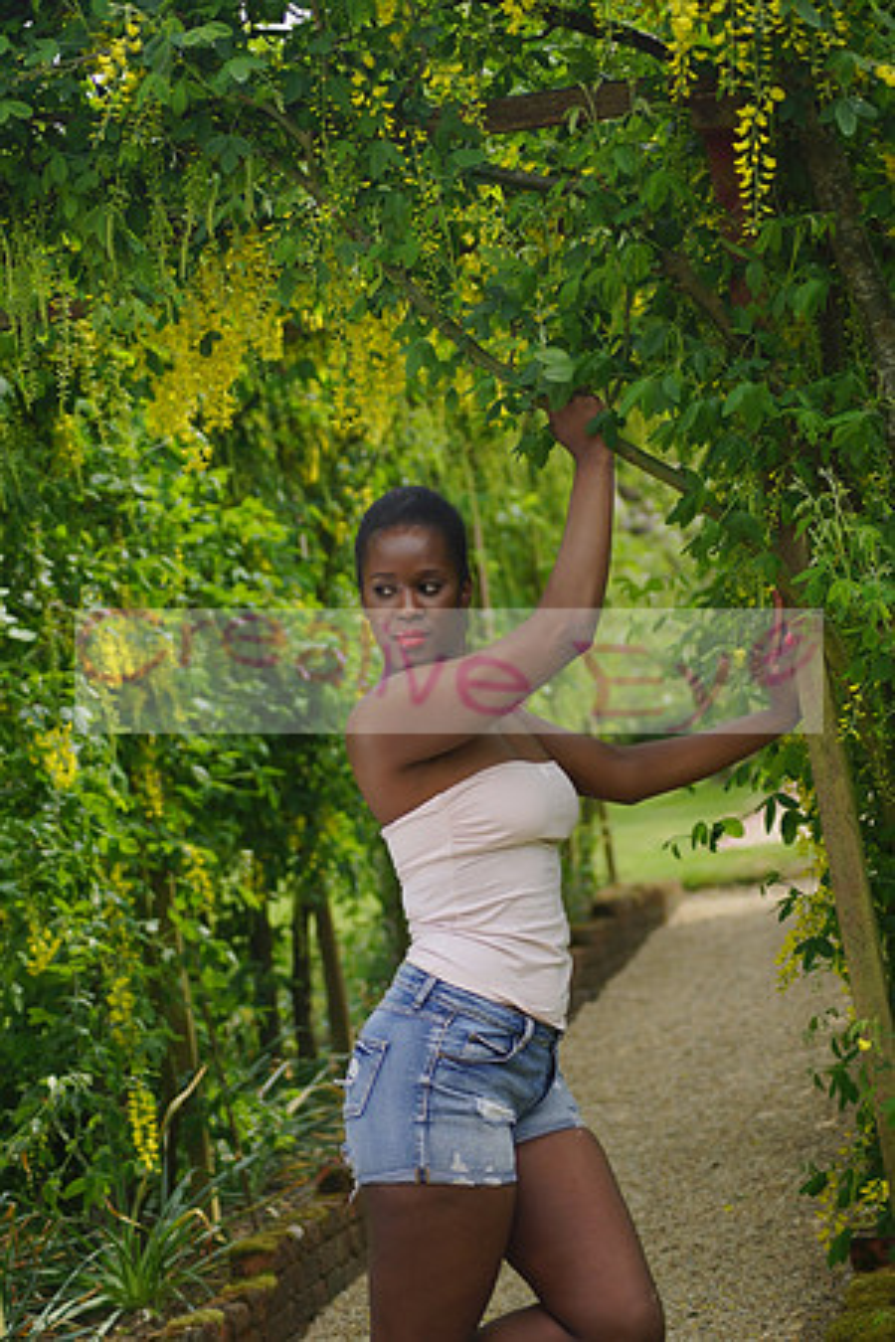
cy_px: 671
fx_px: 4195
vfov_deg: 18.2
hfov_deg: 12.2
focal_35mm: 112
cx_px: 448
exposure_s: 1/640
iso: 125
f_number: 4
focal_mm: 75
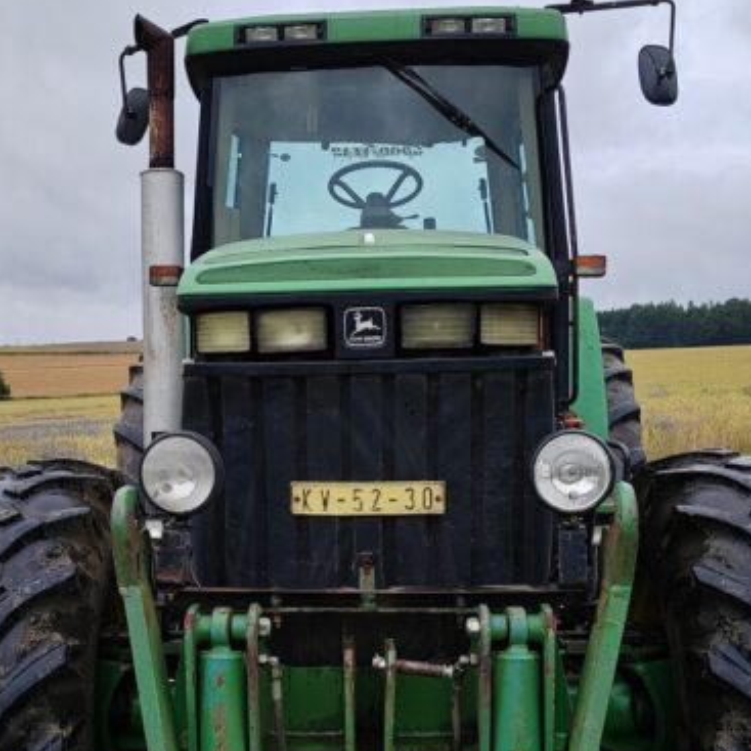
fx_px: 1227
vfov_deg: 33.7
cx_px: 307
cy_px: 514
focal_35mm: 50
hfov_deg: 33.9
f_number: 1.9
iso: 100
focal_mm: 5.52
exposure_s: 1/820
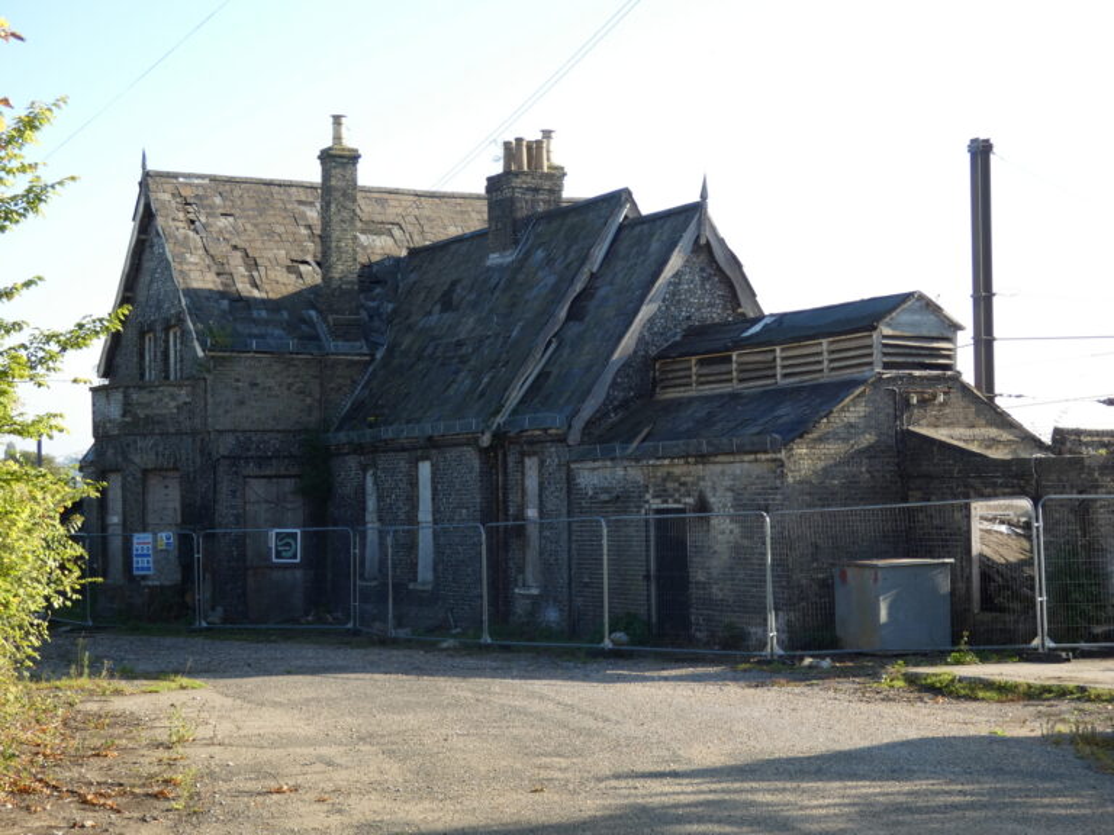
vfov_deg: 22.3
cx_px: 557
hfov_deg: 29.4
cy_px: 418
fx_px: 2124
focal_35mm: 66
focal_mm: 11.9
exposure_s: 1/200
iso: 80
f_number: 4.2
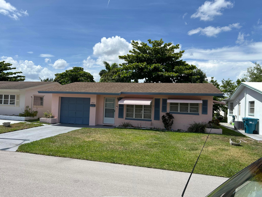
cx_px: 131
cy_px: 98
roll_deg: -2.5
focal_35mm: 26
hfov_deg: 67.3
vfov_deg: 53.1
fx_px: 197
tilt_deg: +1.2
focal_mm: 5.7
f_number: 1.5
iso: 50
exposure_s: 1/5882
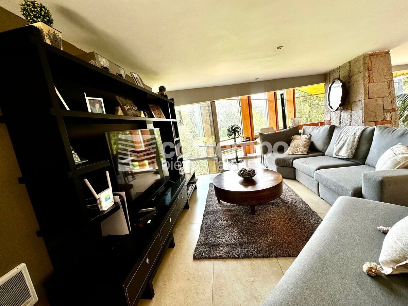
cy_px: 153
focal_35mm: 14
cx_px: 204
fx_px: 165
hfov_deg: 102.1
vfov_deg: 85.7
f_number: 2.2
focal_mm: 2.22
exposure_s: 1/99
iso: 64
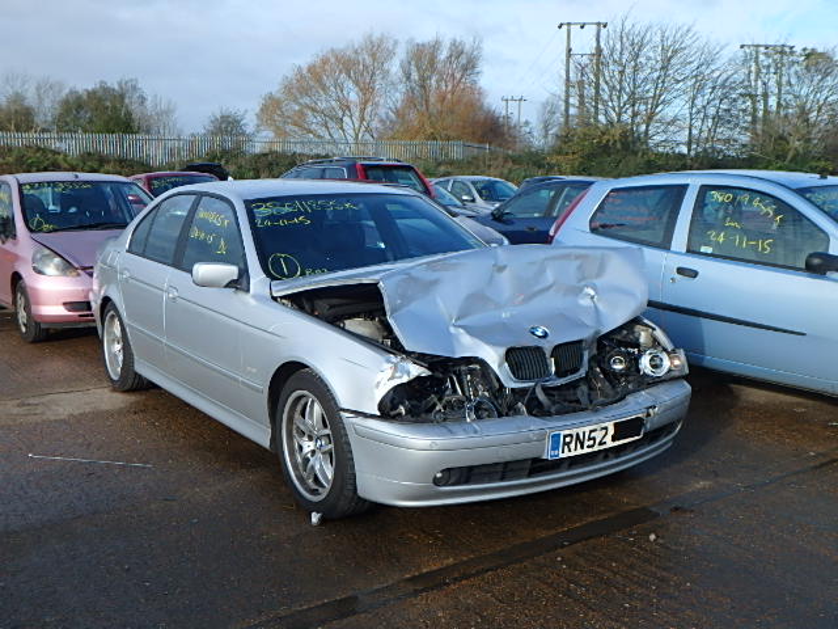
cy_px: 314
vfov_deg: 39.7
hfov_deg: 51.4
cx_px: 419
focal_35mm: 36
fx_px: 872
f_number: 5
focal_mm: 6.4
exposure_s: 1/400
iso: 125
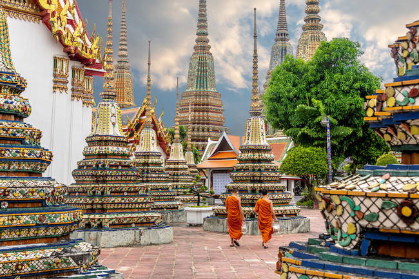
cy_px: 140
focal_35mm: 48
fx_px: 558
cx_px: 210
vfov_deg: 28.1
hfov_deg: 41.1
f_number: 13
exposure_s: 1/250
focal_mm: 48
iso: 400
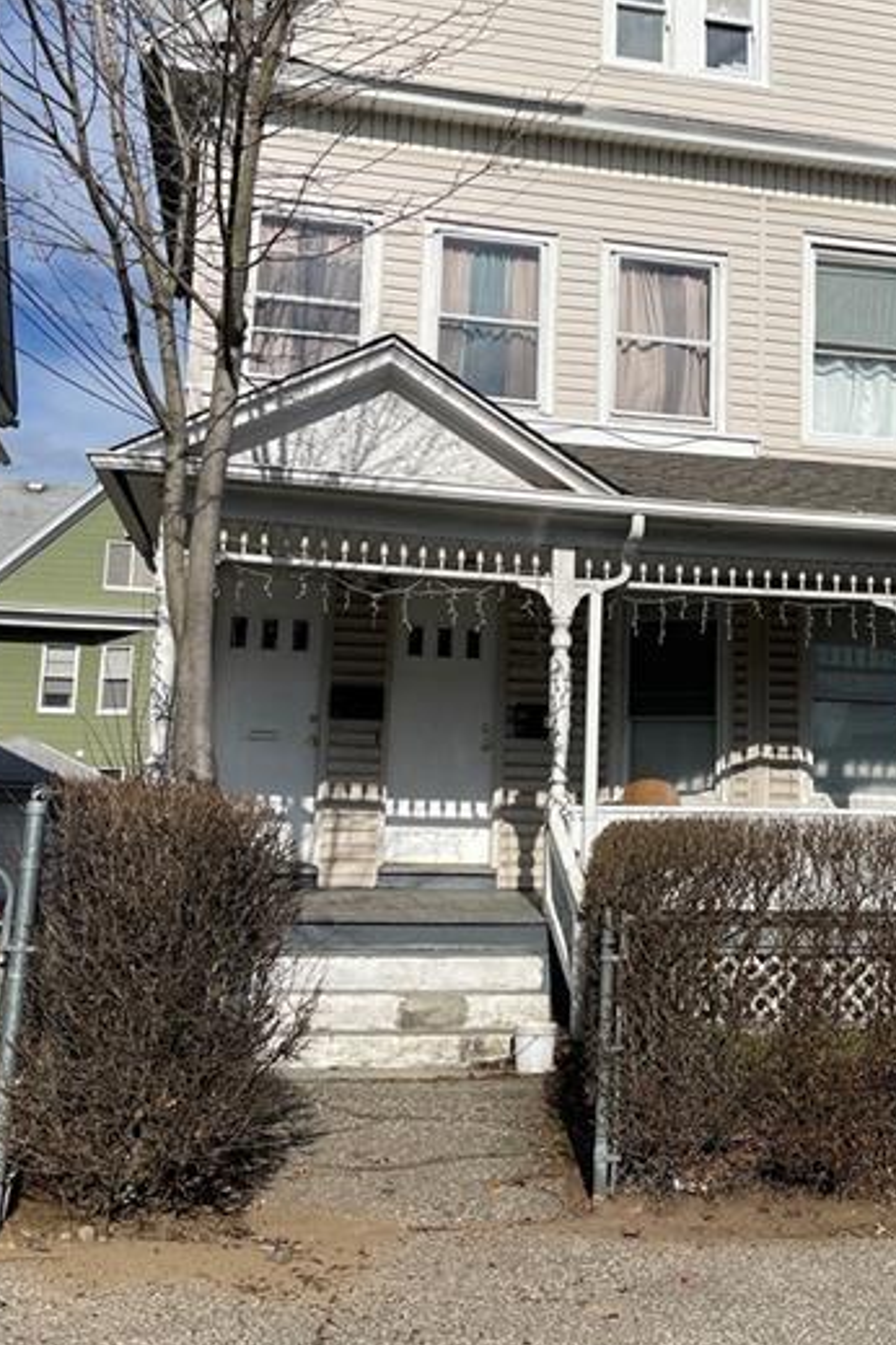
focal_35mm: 40
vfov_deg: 48.4
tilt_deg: +9.1
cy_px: 599
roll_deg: -0.2
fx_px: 1493
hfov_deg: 32.8
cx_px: 666
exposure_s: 1/7937
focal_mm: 5.1
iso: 32
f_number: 1.6
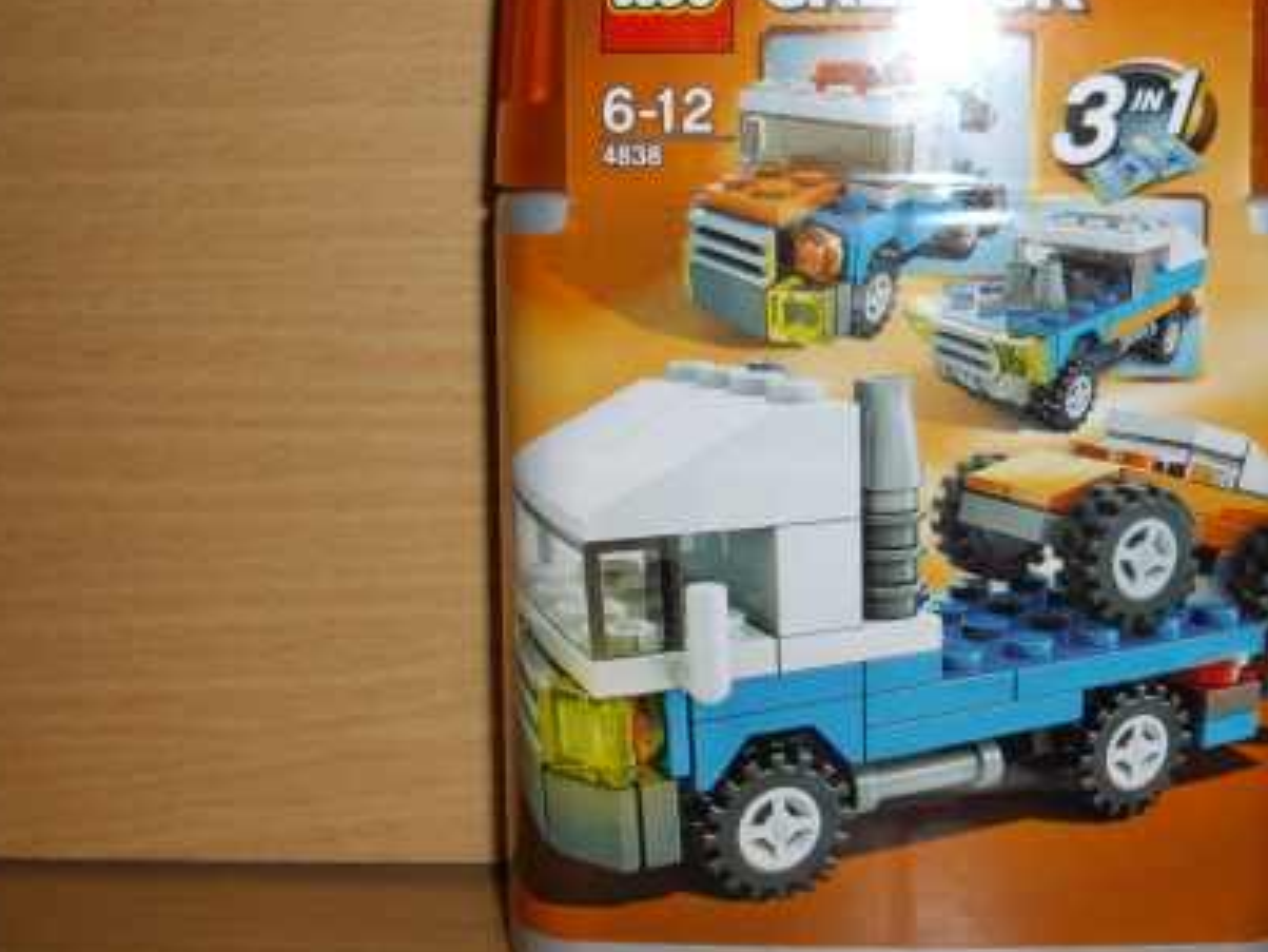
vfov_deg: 24.8
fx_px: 2162
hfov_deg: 32.4
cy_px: 386
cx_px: 866
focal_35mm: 59
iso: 160
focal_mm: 6.2
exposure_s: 1/50
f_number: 2.8
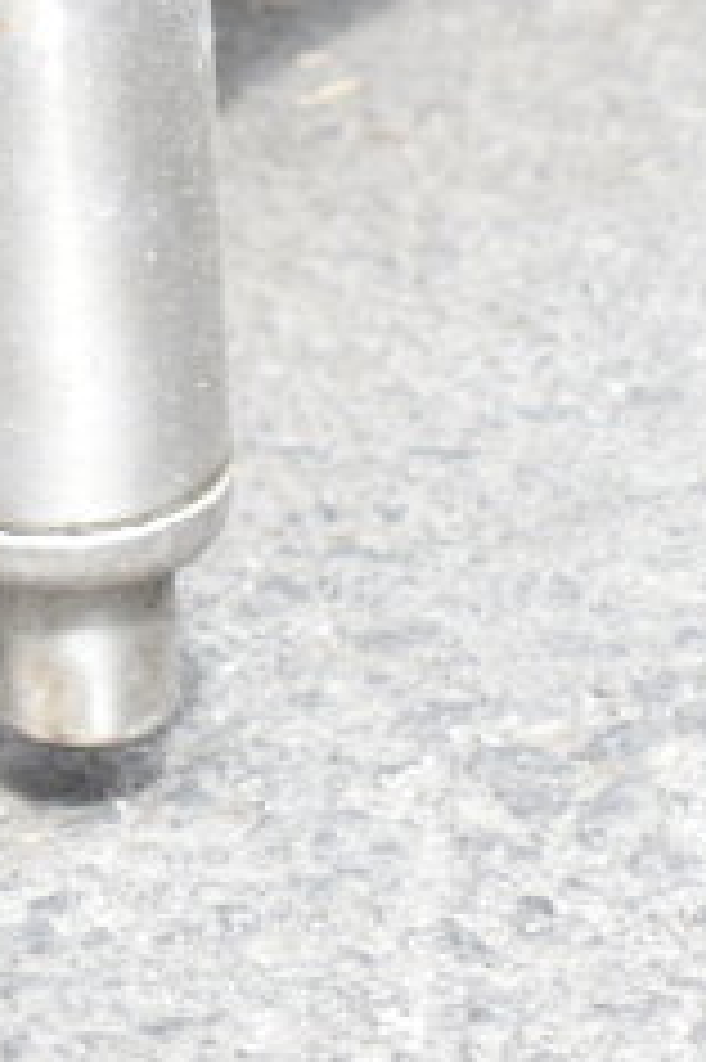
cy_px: -394
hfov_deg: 6.7
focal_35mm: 204
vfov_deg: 9.9
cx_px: -18
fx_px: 6008
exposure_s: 1/100
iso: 200
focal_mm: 35
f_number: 4.8
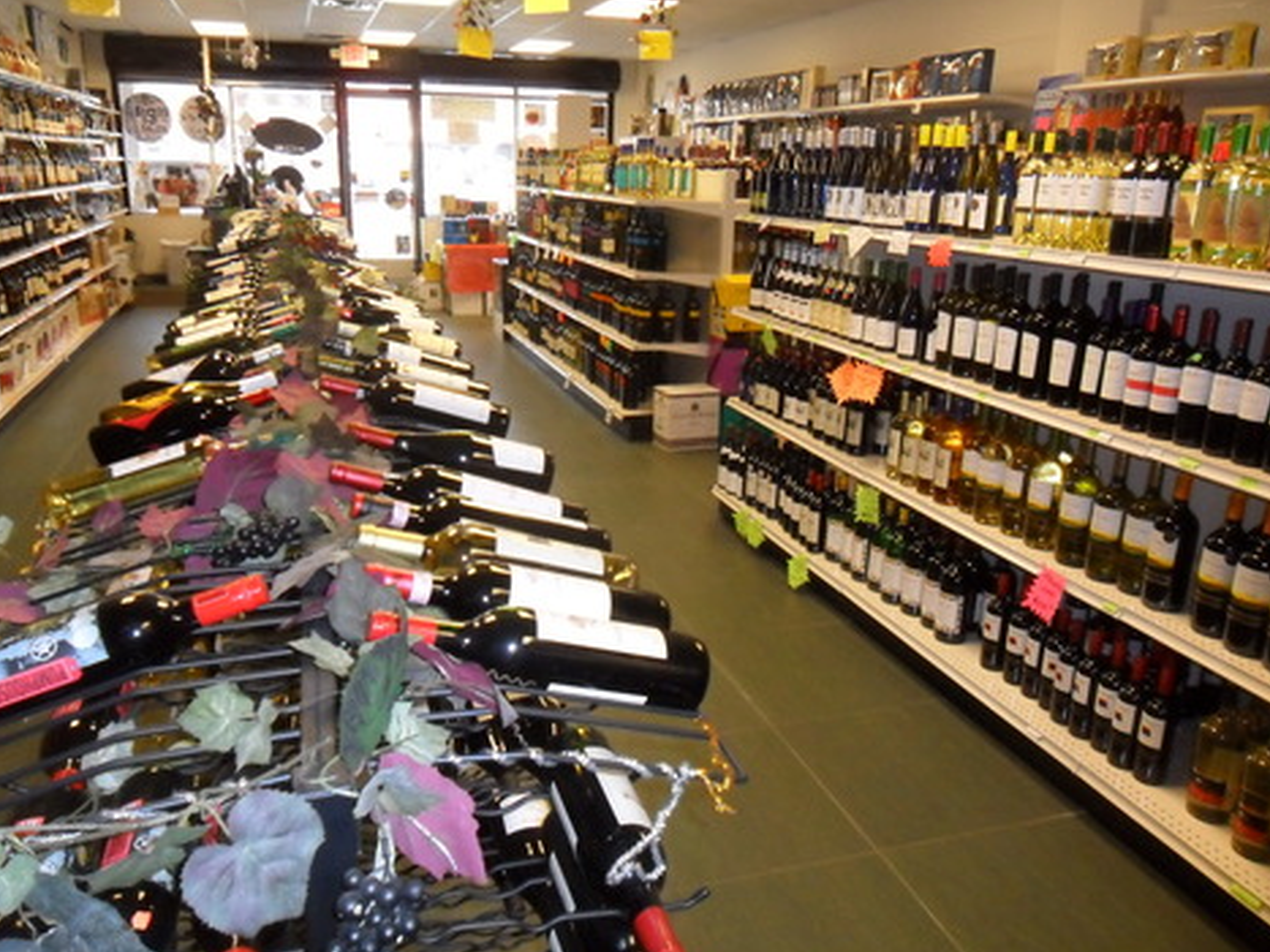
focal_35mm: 28
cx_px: 642
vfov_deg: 49.7
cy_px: 477
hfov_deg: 63.5
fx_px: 1027
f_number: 3.5
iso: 320
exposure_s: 1/45
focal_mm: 4.9
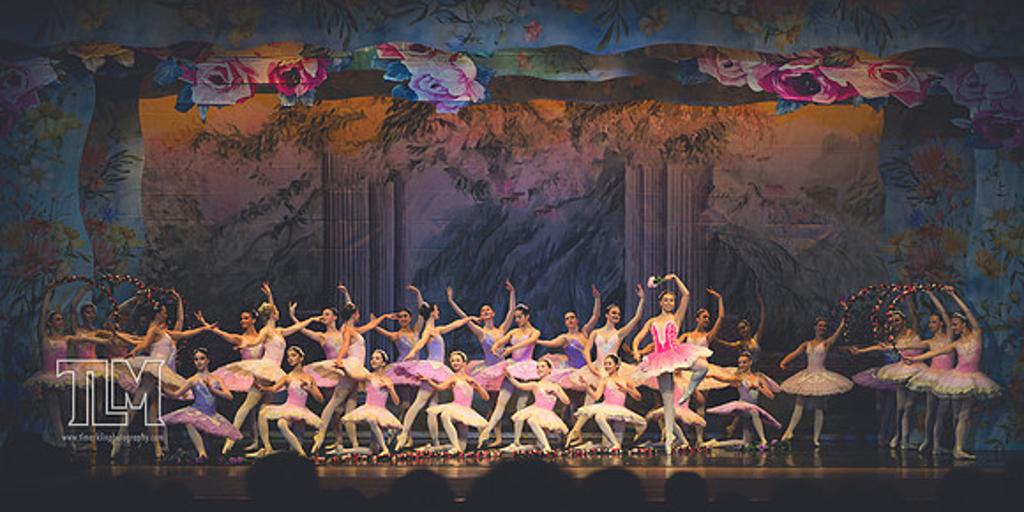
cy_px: 258
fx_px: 2588
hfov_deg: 22.4
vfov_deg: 11.3
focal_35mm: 98
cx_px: 516
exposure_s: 1/500
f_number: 2.8
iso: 560
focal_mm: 90
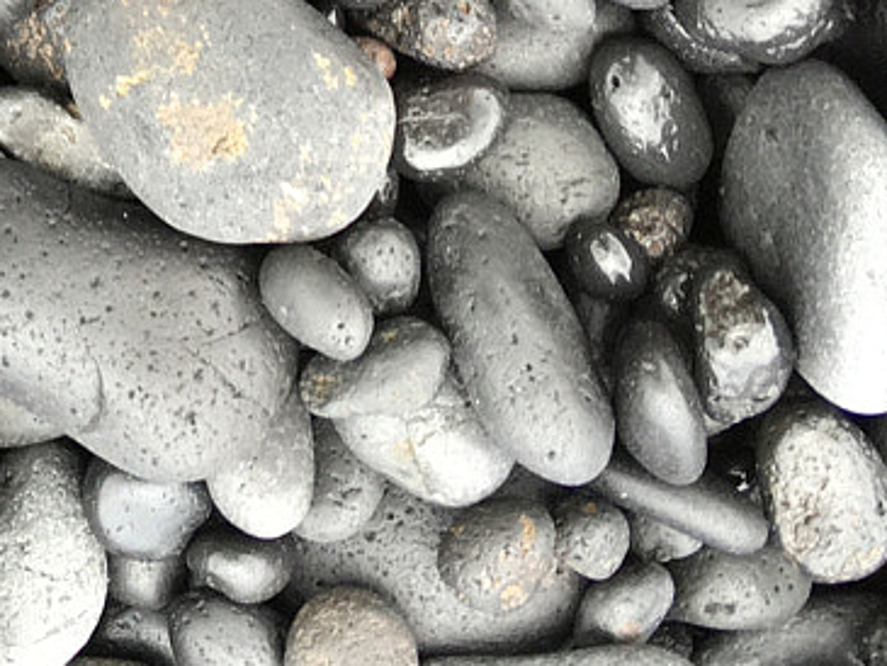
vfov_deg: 10.7
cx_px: -576
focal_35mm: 127
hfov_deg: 14.2
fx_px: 3255
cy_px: -671
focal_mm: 4.15
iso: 40
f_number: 2.2
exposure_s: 1/120
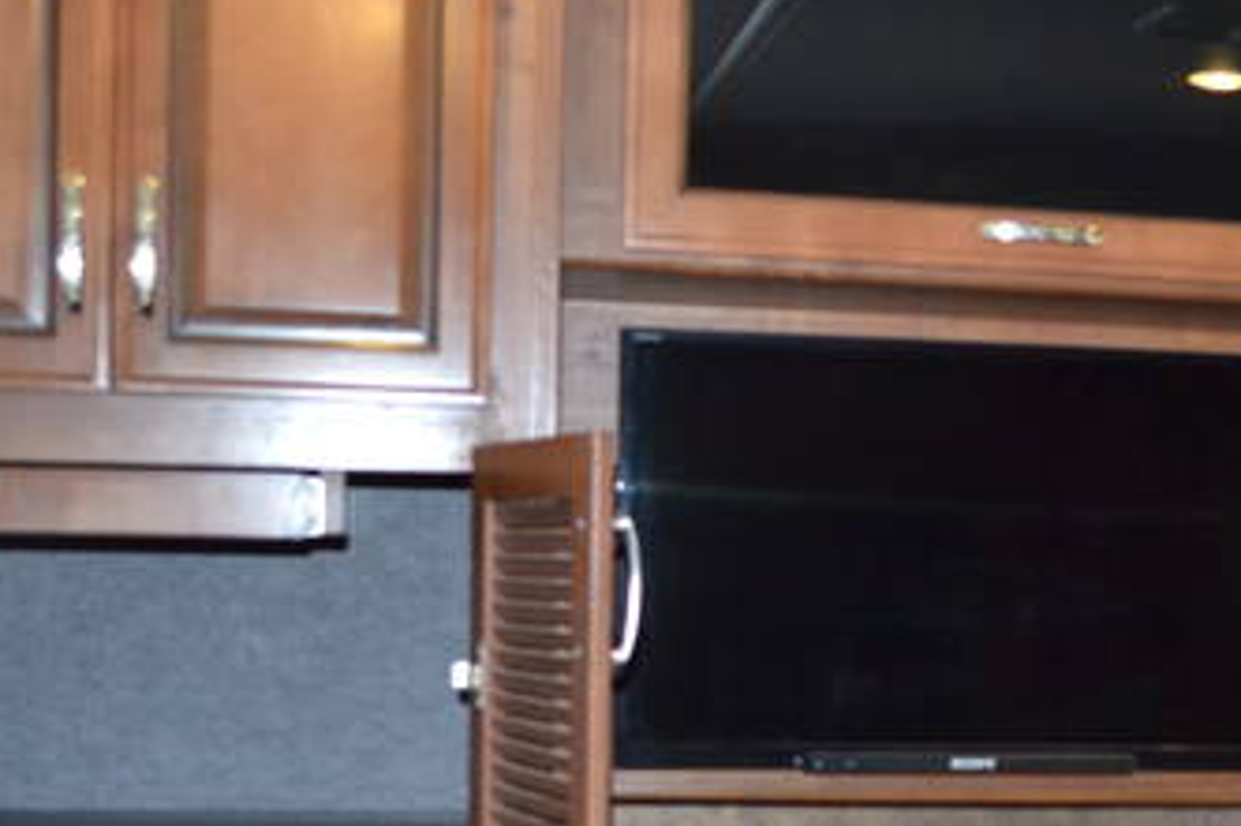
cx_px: 923
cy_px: 764
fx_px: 2239
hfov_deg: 30.5
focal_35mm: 65
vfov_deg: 20.4
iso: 800
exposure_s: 1/60
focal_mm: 18
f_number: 3.5
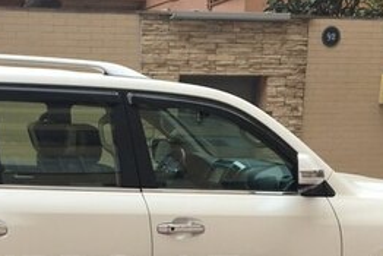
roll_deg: +0.1
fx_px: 809
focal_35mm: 76
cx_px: 91
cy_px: 277
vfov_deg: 17.4
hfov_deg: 26.3
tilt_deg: -10.3
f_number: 2.2
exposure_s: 1/100
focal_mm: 4.15
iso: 40
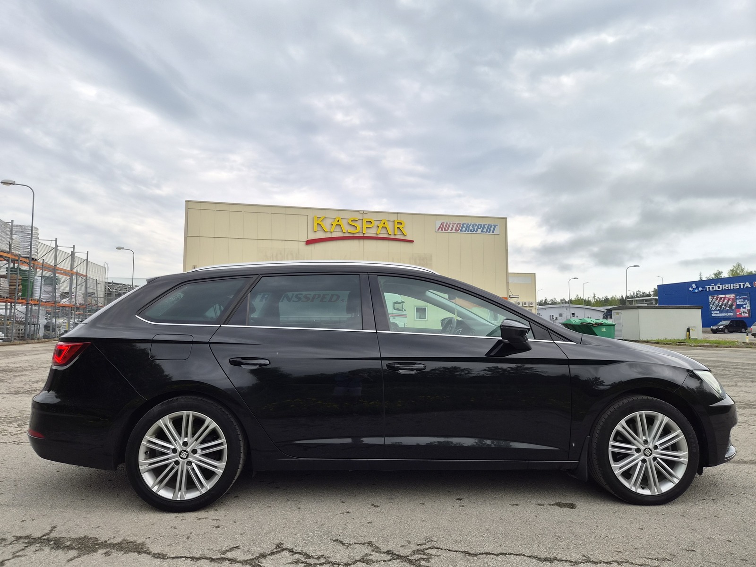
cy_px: 284
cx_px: 378
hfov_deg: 73.9
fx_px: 502
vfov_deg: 58.9
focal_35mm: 23
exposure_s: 1/1764
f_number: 1.8
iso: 80
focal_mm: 5.4
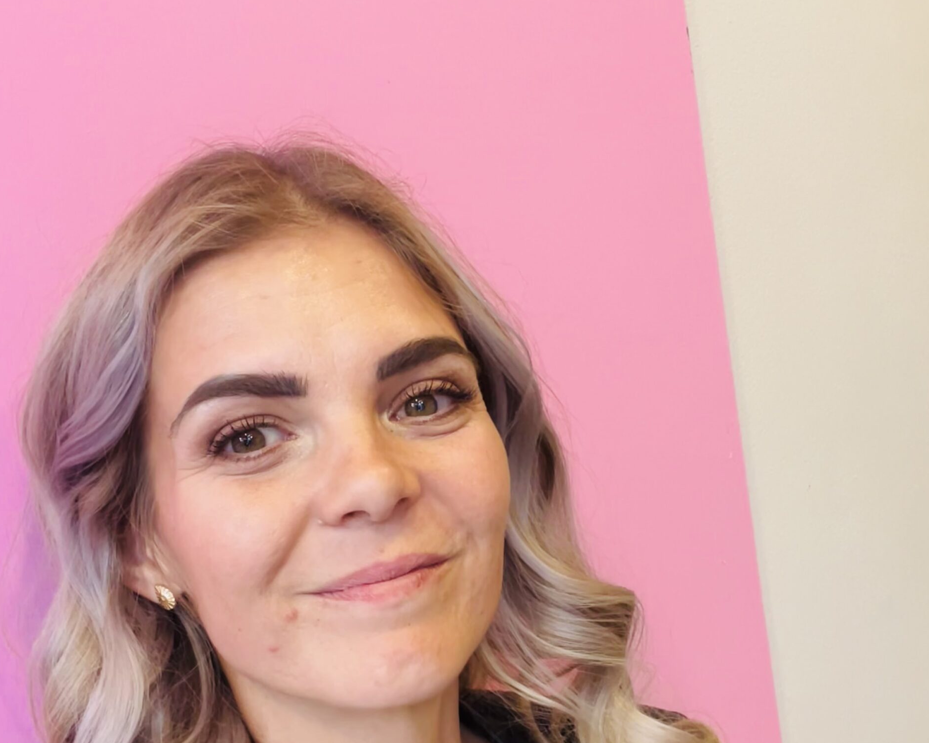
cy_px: 579
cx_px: 471
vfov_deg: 36.2
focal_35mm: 40
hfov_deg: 45.8
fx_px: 1100
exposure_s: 1/50
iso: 200
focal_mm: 2.71
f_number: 2.2
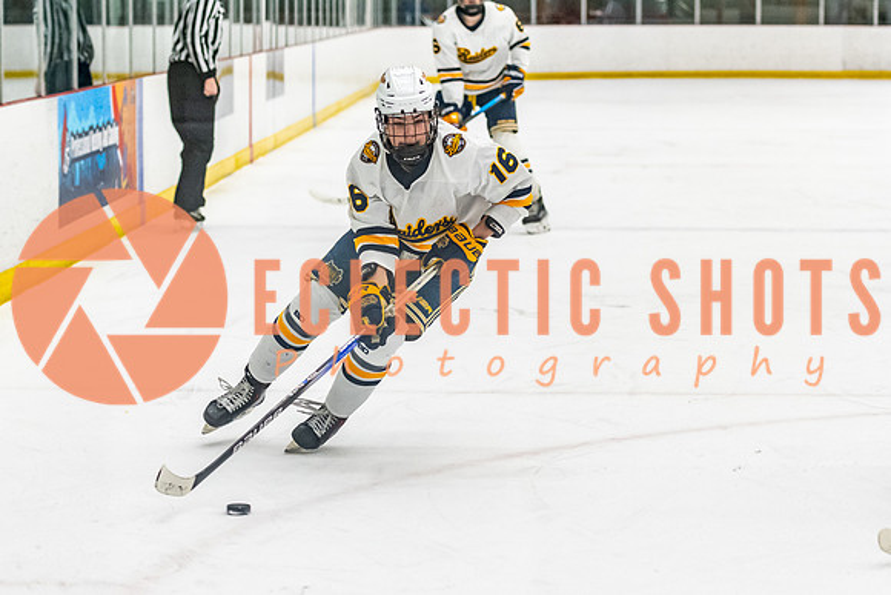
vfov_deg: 11.3
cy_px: 292
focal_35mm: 122
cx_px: 459
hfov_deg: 16.8
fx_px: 3014
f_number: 2.8
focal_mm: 75
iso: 3200
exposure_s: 1/800
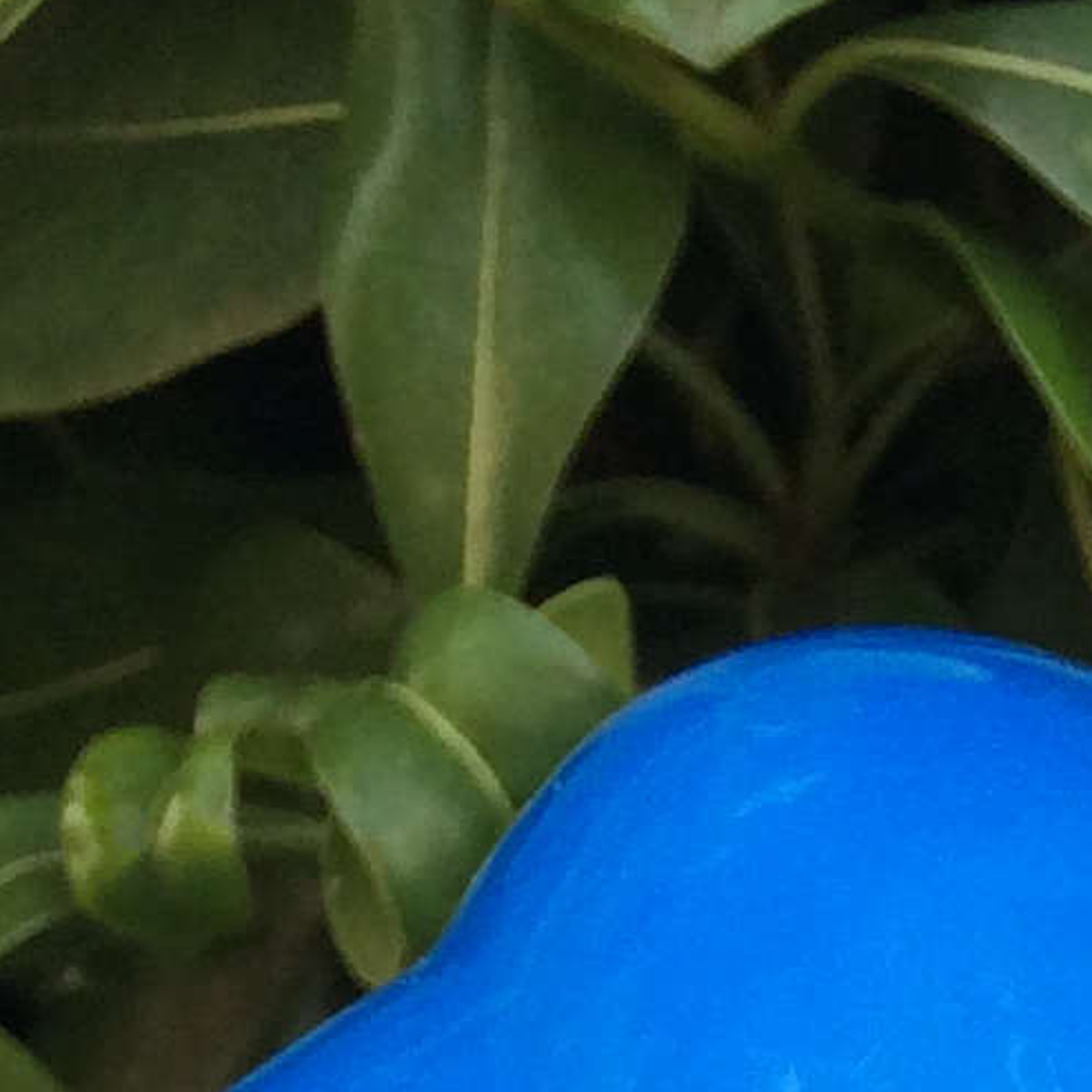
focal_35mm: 176
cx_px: 1418
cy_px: 3436
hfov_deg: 9.7
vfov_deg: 8.2
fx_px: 6282
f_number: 2.2
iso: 32
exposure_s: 1/247
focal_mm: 4.12
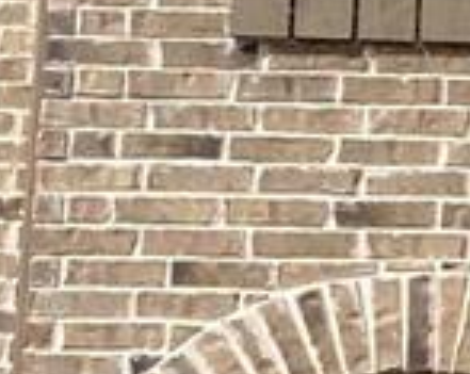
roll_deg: -0.7
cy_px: 409
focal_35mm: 266
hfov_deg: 7.0
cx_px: 985
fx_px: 3693
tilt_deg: +13.9
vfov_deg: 5.8
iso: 32
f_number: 1.8
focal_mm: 4.25
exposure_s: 1/3311
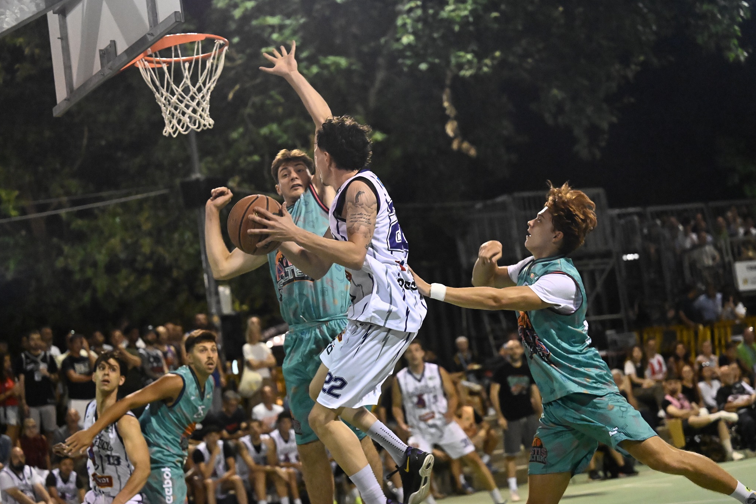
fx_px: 1512
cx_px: 374
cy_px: 253
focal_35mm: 72
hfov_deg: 28.1
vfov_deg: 18.9
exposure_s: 1/800
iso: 16000
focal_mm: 70
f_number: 2.8
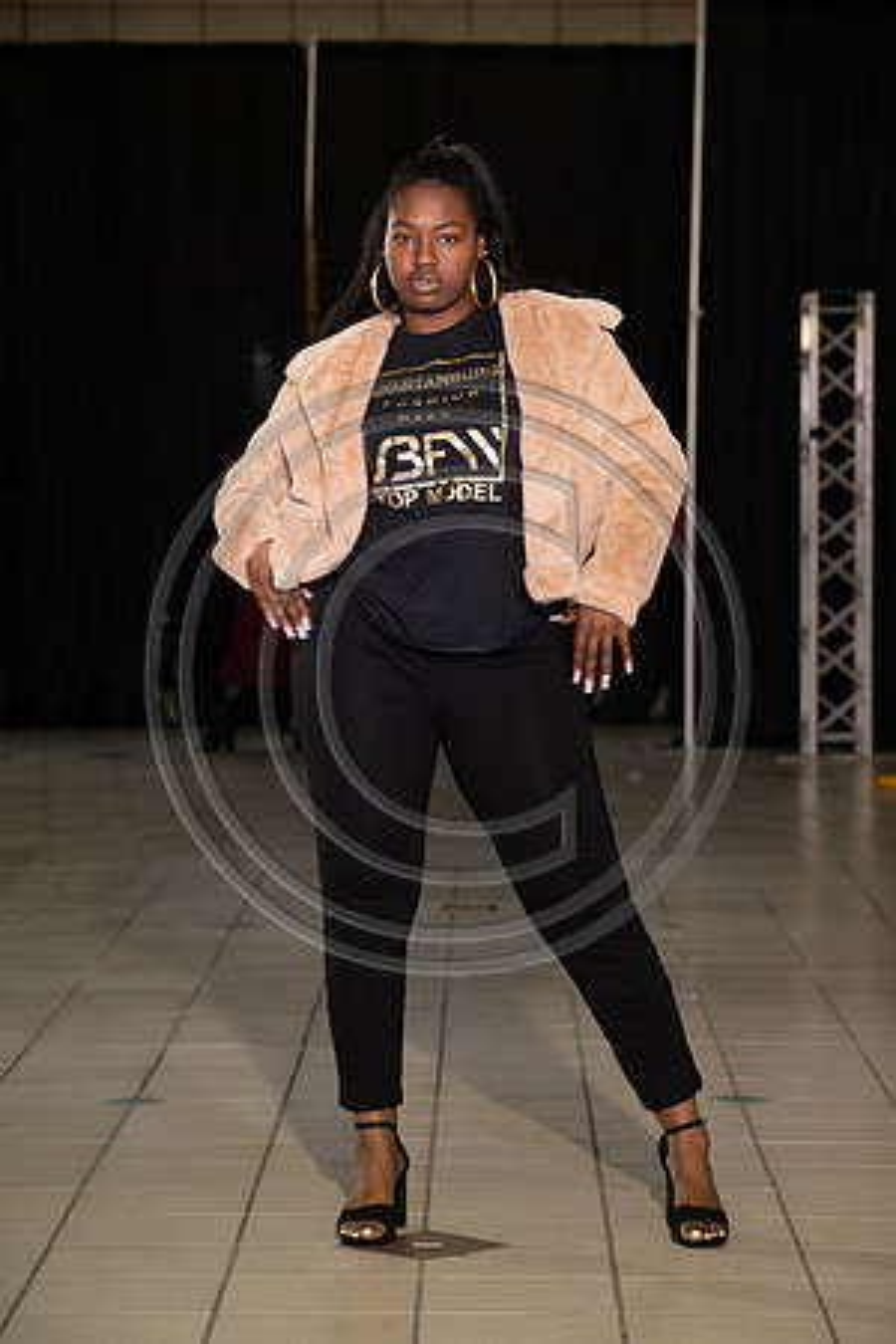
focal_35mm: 125
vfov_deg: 16.4
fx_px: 4666
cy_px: 672
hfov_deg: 11.0
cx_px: 448
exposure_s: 1/160
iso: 500
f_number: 6.3
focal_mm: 125
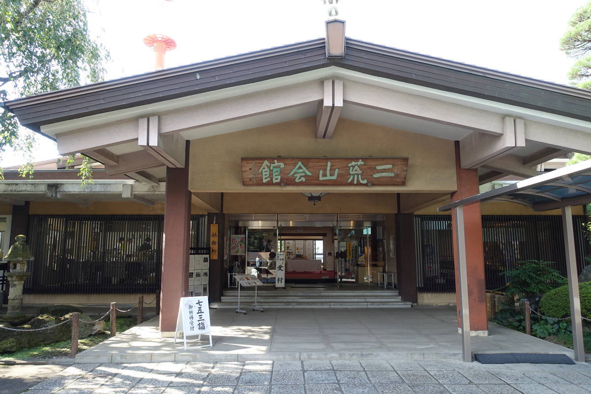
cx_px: 296
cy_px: 197
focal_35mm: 24
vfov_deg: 53.1
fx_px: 394
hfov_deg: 73.7
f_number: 4
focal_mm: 8.8
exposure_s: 1/80
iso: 125
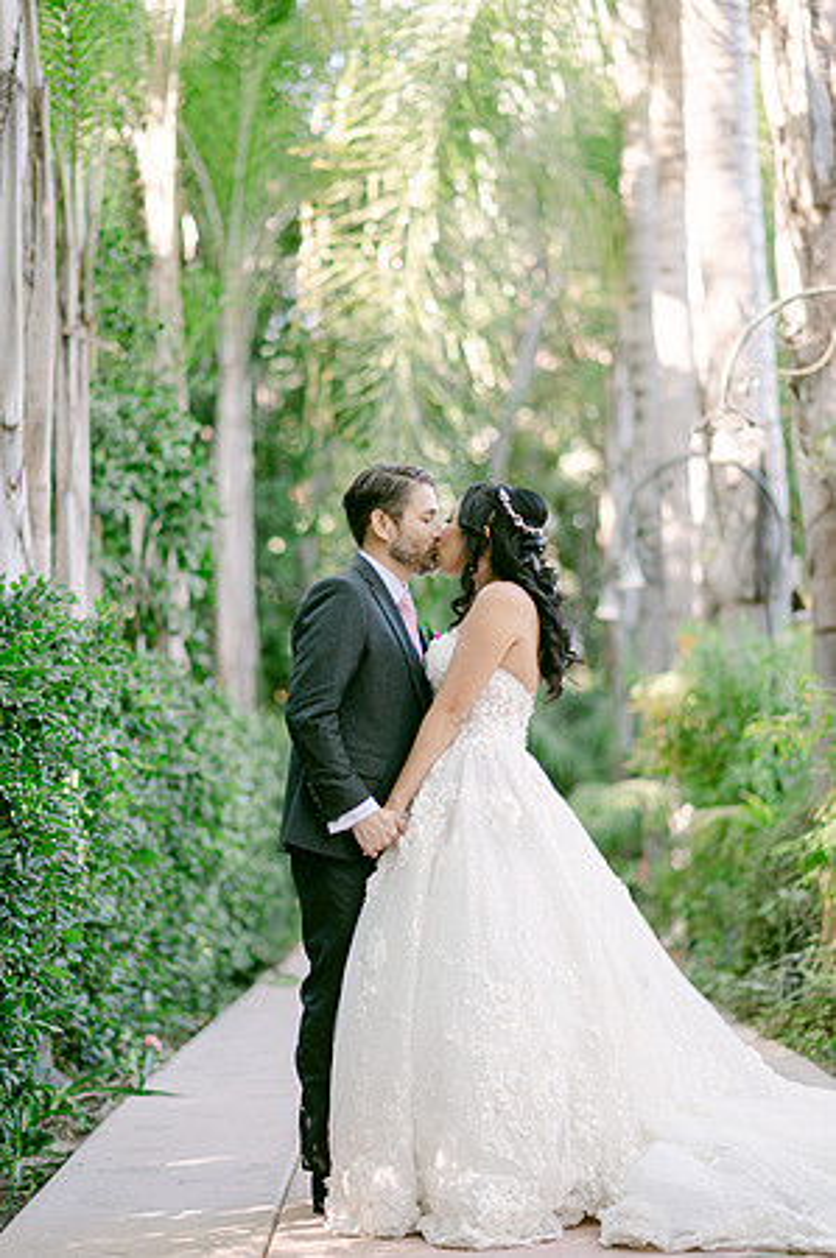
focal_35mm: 85
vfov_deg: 23.9
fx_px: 2967
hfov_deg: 16.0
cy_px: 629
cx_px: 418
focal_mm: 85
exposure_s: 1/125
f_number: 2
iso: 125
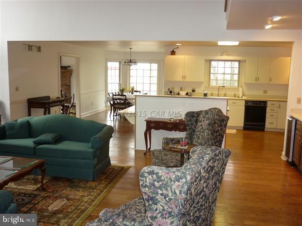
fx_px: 288
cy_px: 113
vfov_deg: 42.9
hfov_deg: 55.4
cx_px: 151
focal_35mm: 33
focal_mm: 5.5
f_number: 2.8
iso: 250
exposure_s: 1/30
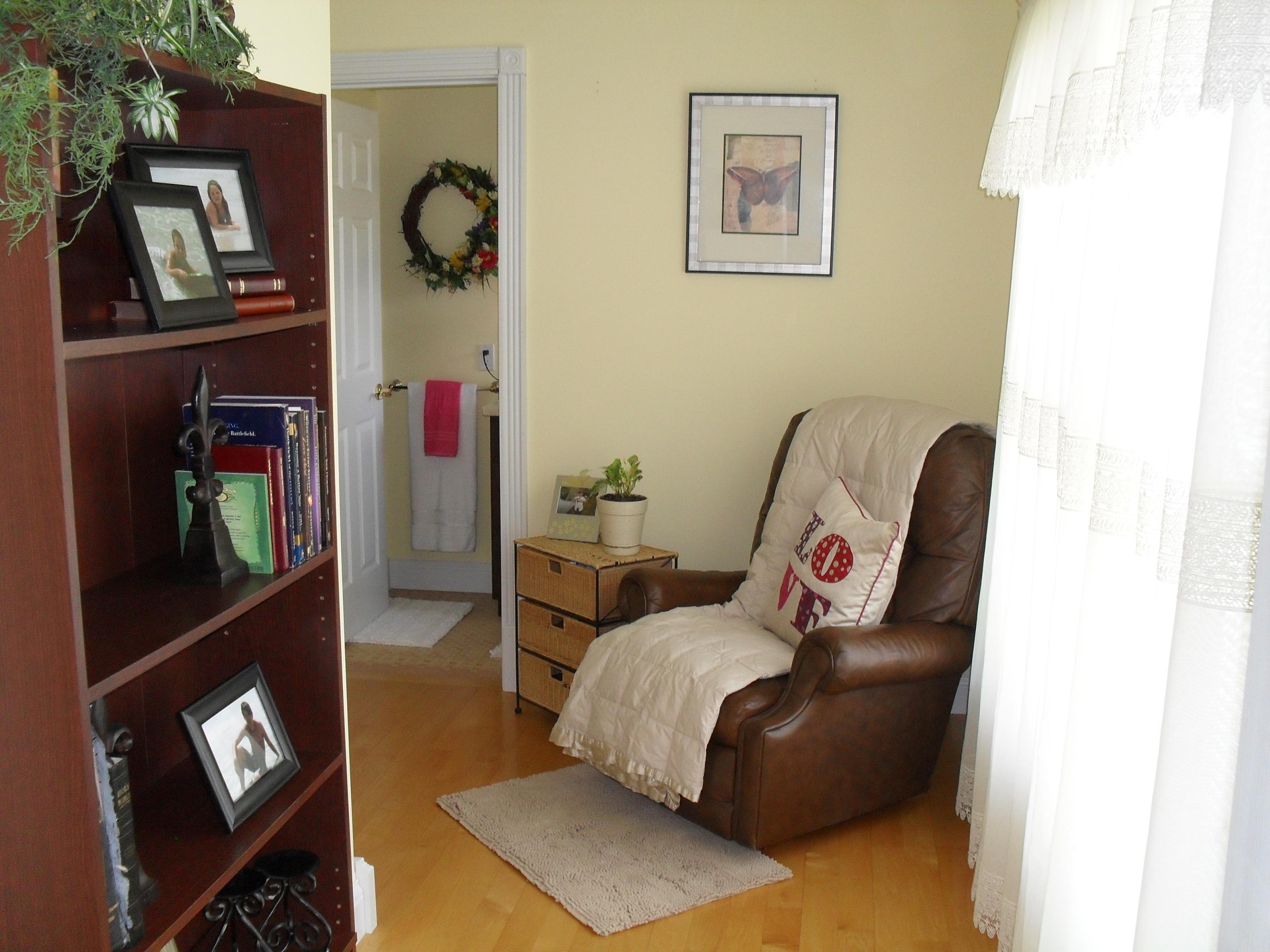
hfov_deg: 52.6
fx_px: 1284
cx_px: 635
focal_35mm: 35
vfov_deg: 40.7
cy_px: 476
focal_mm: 6.3
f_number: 3.2
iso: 200
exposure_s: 1/45
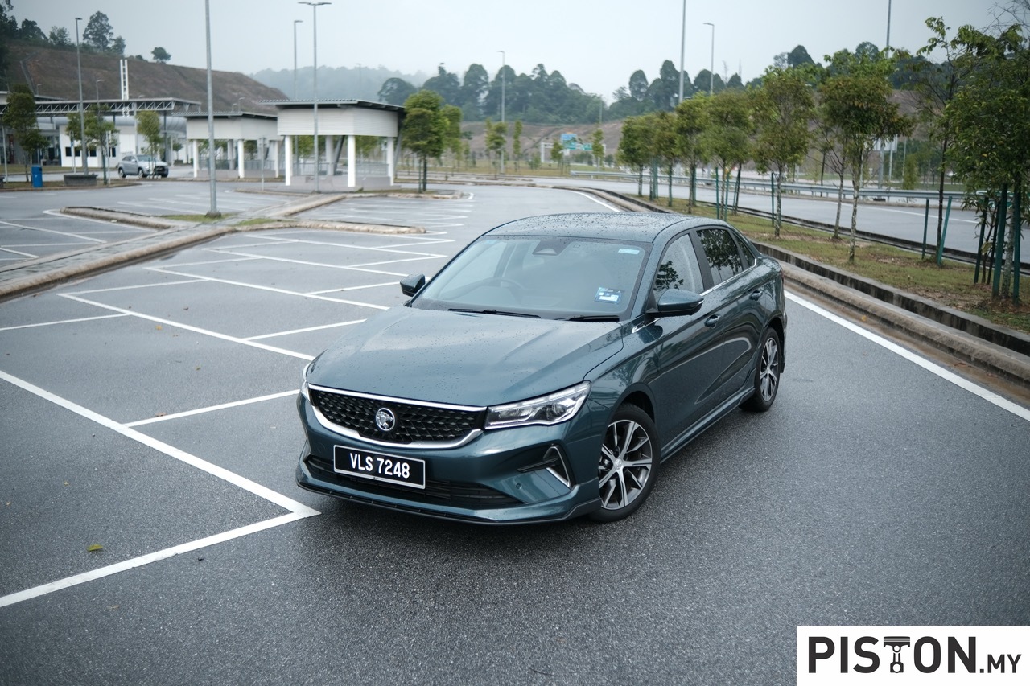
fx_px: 1001
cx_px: 515
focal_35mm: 35
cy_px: 343
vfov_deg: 37.8
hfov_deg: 54.4
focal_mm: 23
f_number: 1.4
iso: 80
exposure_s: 1/1600
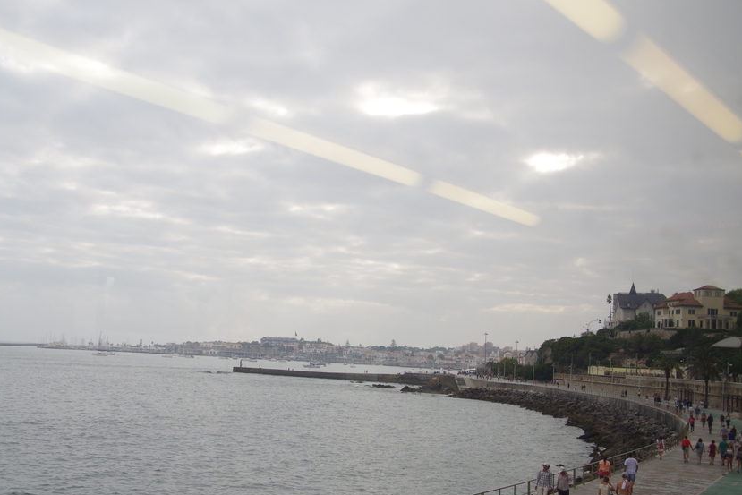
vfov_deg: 31.8
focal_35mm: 42
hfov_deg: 46.3
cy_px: 290
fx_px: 866
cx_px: 321
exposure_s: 1/125
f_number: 5
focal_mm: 23.13
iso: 200
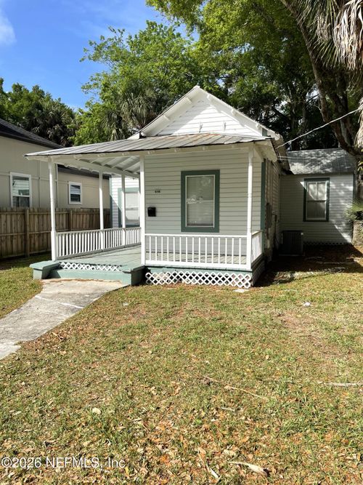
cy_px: 242
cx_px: 182
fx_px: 364
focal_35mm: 26
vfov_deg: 67.3
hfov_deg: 53.0
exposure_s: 1/3610
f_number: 1.6
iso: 32
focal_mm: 4.2
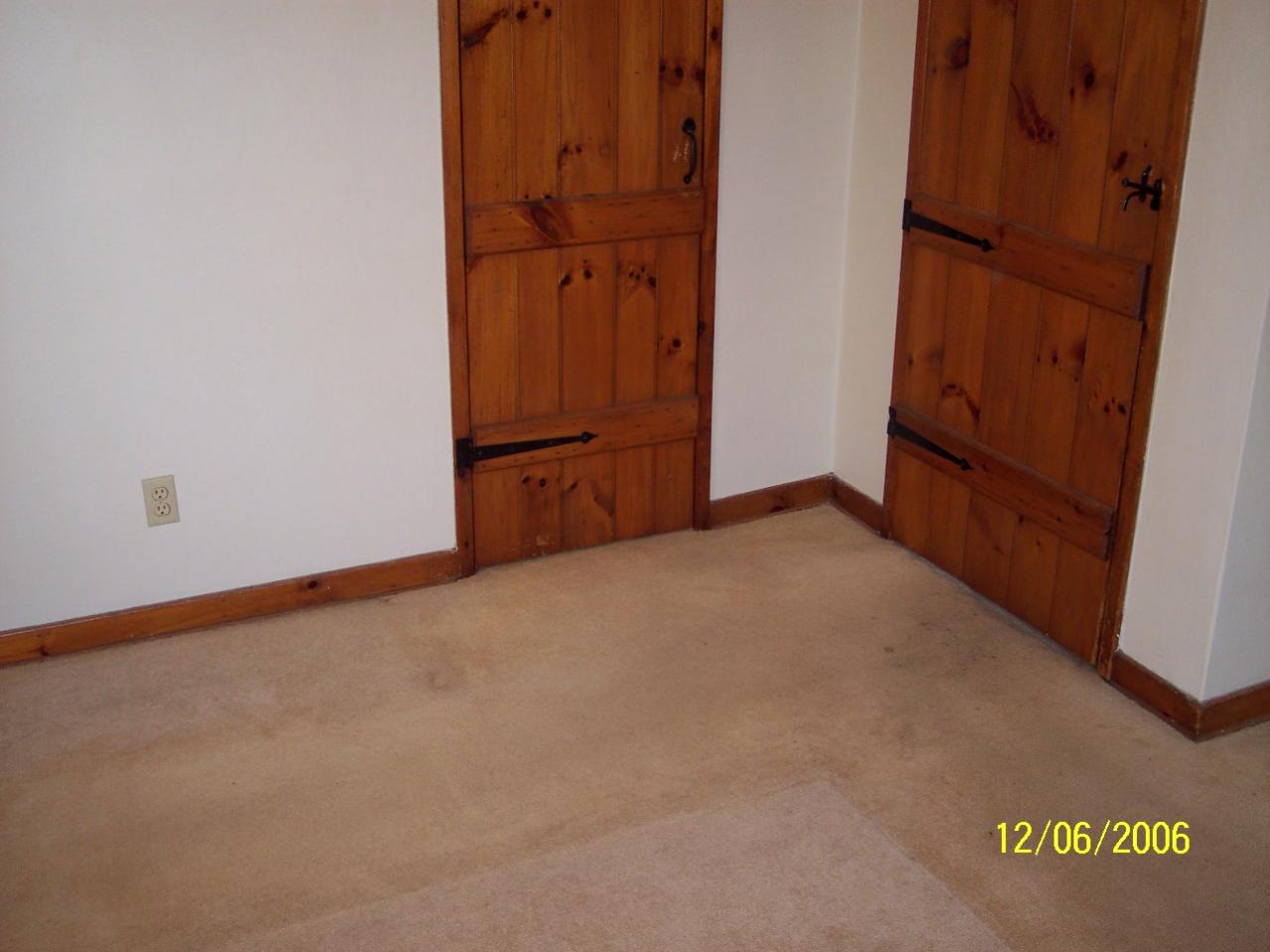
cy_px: 476
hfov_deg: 49.0
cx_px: 635
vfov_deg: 37.7
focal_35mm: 38
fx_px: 1394
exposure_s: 1/30
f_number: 2.8
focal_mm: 8
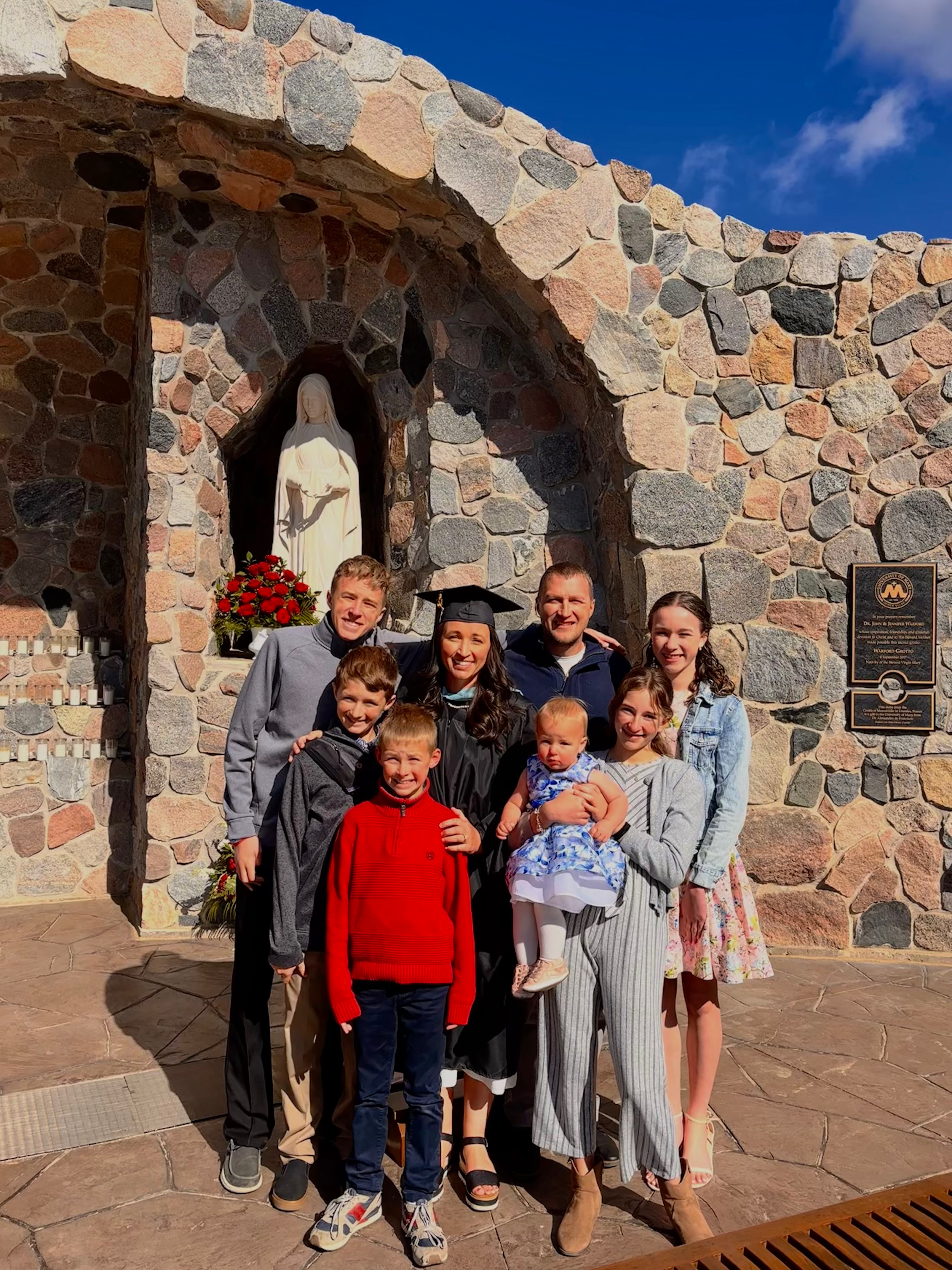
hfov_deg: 53.1
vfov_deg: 67.3
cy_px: 635
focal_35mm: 26
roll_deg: -1.5
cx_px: 476
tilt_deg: -0.2
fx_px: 953
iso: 50
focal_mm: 5.96
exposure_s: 1/3650
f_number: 1.6
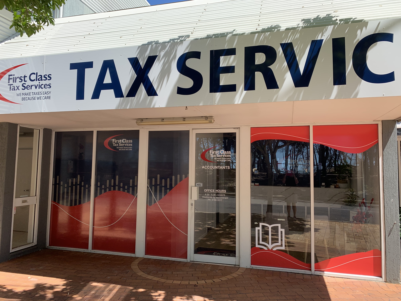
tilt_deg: +3.8
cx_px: 200
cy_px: 150
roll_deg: -1.1
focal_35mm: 26
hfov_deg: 67.3
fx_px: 301
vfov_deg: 53.1
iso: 25
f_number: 1.8
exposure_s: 1/849
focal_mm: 4.25
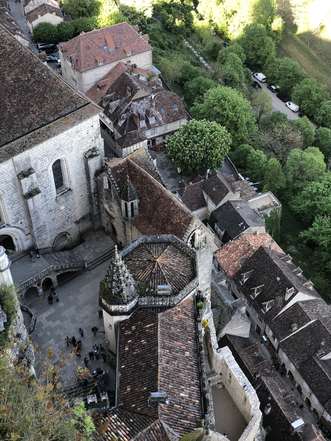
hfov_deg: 28.0
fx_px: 663
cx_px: 166
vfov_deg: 36.8
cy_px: 220
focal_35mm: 52
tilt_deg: -46.3
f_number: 2.4
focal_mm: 6
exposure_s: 1/60
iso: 20
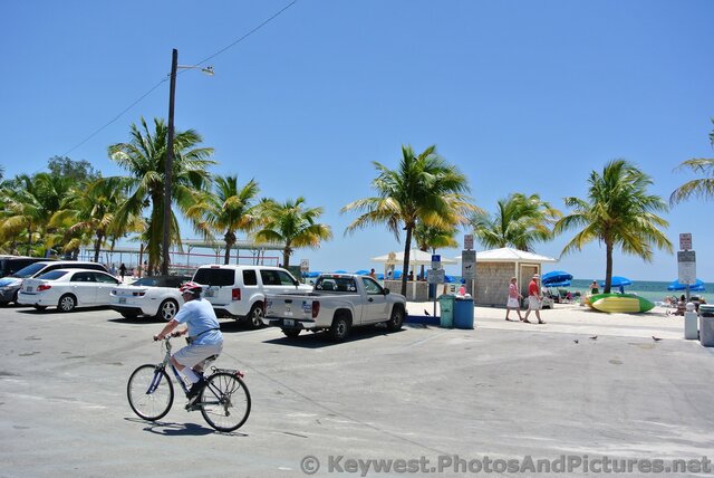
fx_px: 596
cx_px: 357
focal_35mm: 30
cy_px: 239
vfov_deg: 43.7
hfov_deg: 61.9
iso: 100
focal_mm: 11.4
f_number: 5
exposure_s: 1/800
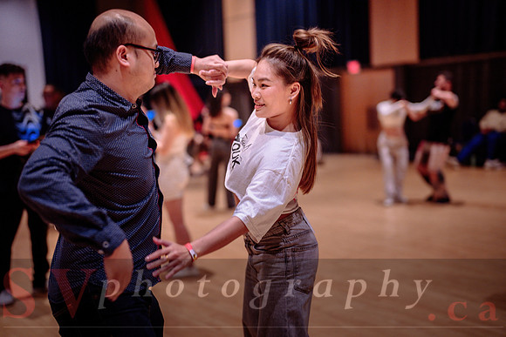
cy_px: 168
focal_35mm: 50
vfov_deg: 27.0
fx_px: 703
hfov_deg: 39.6
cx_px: 253
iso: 1600
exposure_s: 1/200
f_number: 1.4
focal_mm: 50
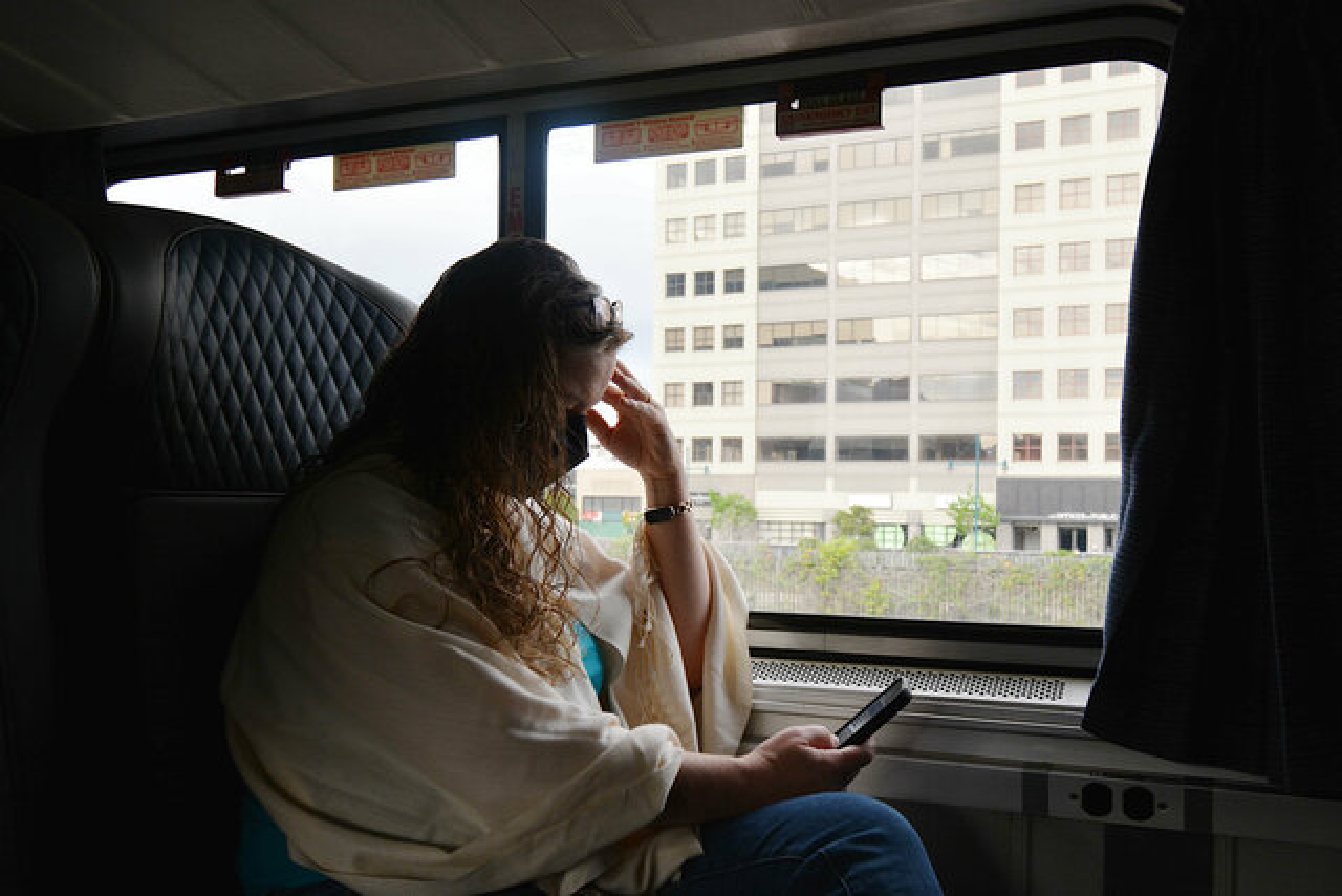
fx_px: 1119
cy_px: 448
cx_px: 671
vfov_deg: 43.6
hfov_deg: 61.9
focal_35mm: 30
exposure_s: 1/80
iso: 400
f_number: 5.6
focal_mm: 20
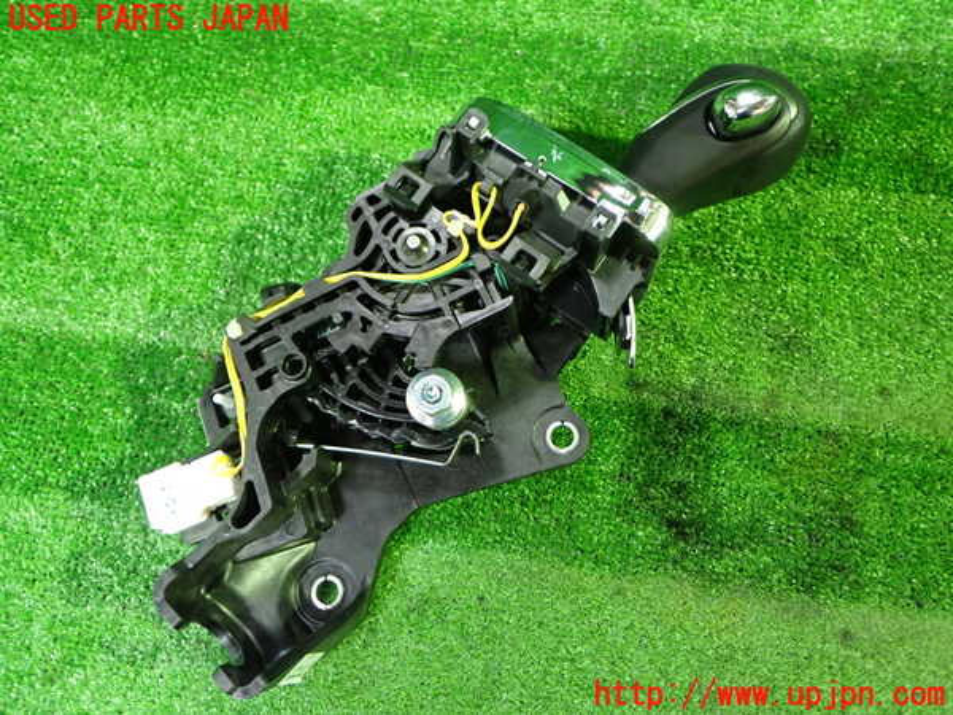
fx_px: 826
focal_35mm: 30
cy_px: 358
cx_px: 476
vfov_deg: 46.8
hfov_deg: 60.0
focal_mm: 5.4
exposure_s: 1/30
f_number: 2.3
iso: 800
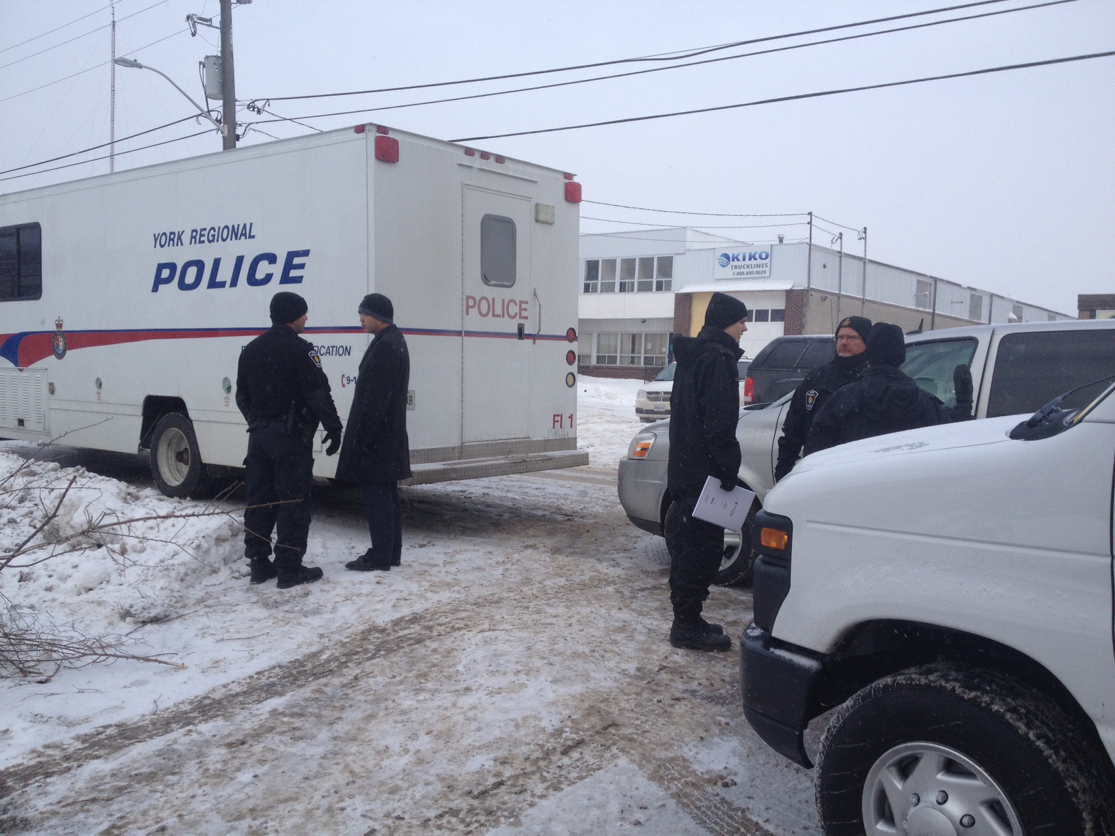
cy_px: 418
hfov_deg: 52.6
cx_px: 558
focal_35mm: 35
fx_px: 1127
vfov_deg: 40.7
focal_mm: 4.28
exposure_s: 1/424
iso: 50
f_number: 2.4
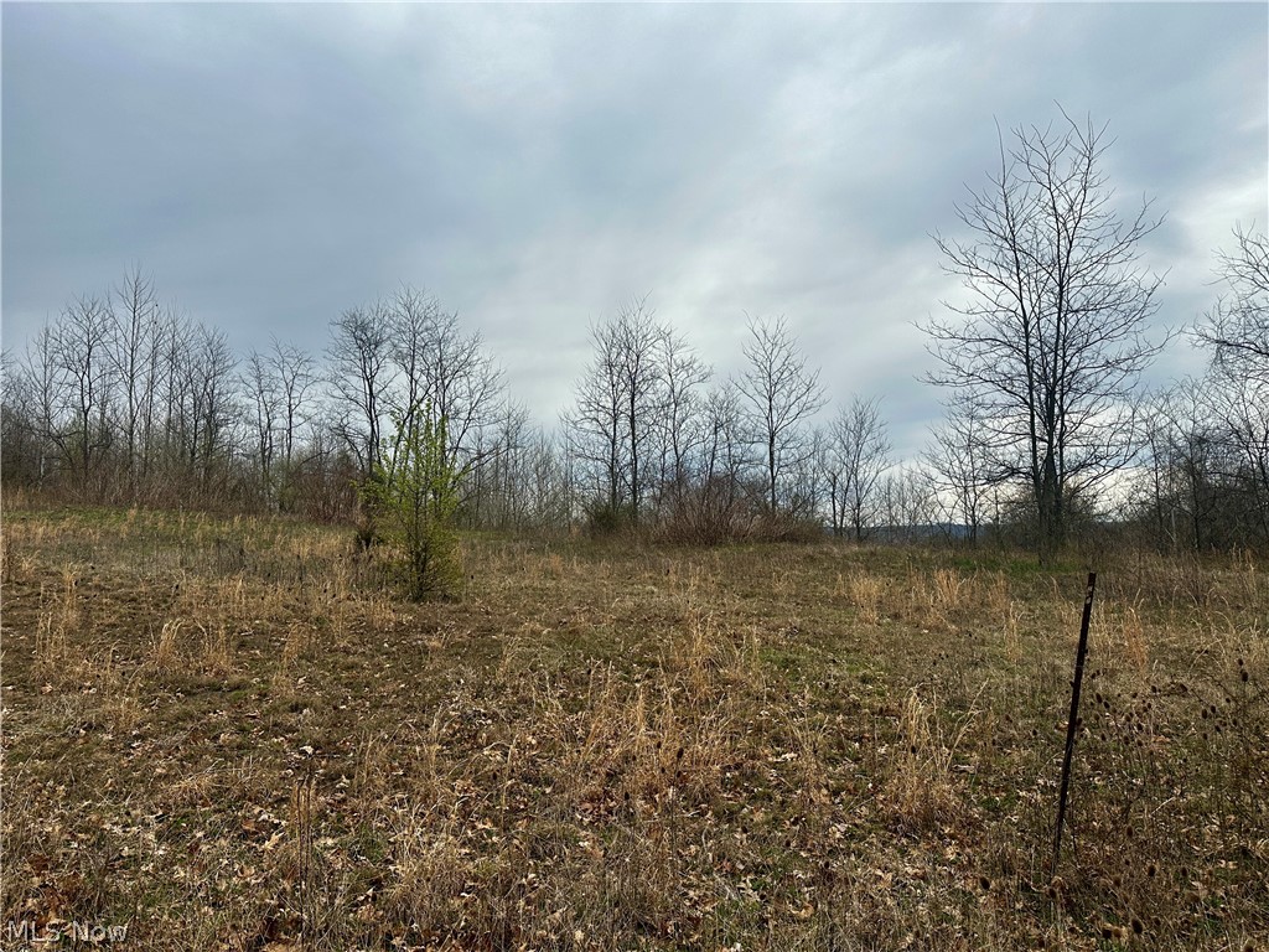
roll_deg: -0.1
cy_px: 476
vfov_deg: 56.8
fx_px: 880
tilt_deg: +3.3
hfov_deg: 71.6
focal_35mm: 24
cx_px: 634
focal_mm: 6.86
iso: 80
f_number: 1.78
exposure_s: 1/3717
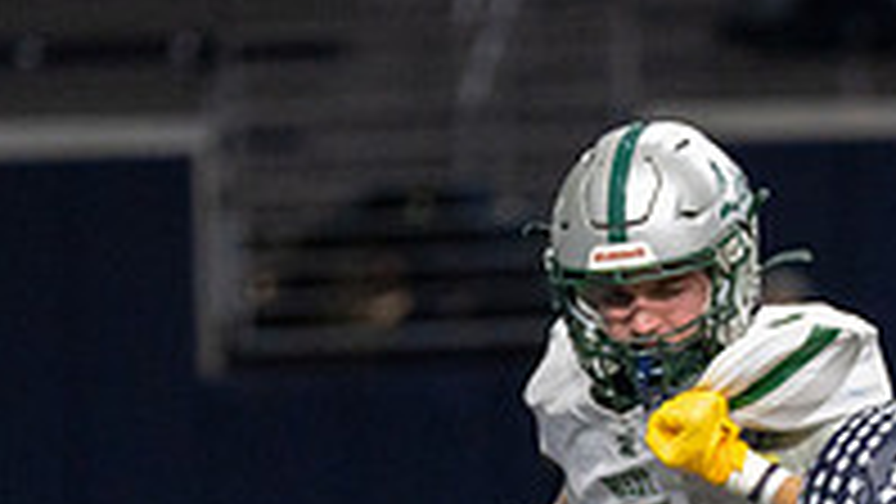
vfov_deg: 1.4
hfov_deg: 2.4
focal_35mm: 892
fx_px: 21195
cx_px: 949
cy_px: 993
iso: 2000
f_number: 2.8
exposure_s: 1/1000
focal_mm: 200
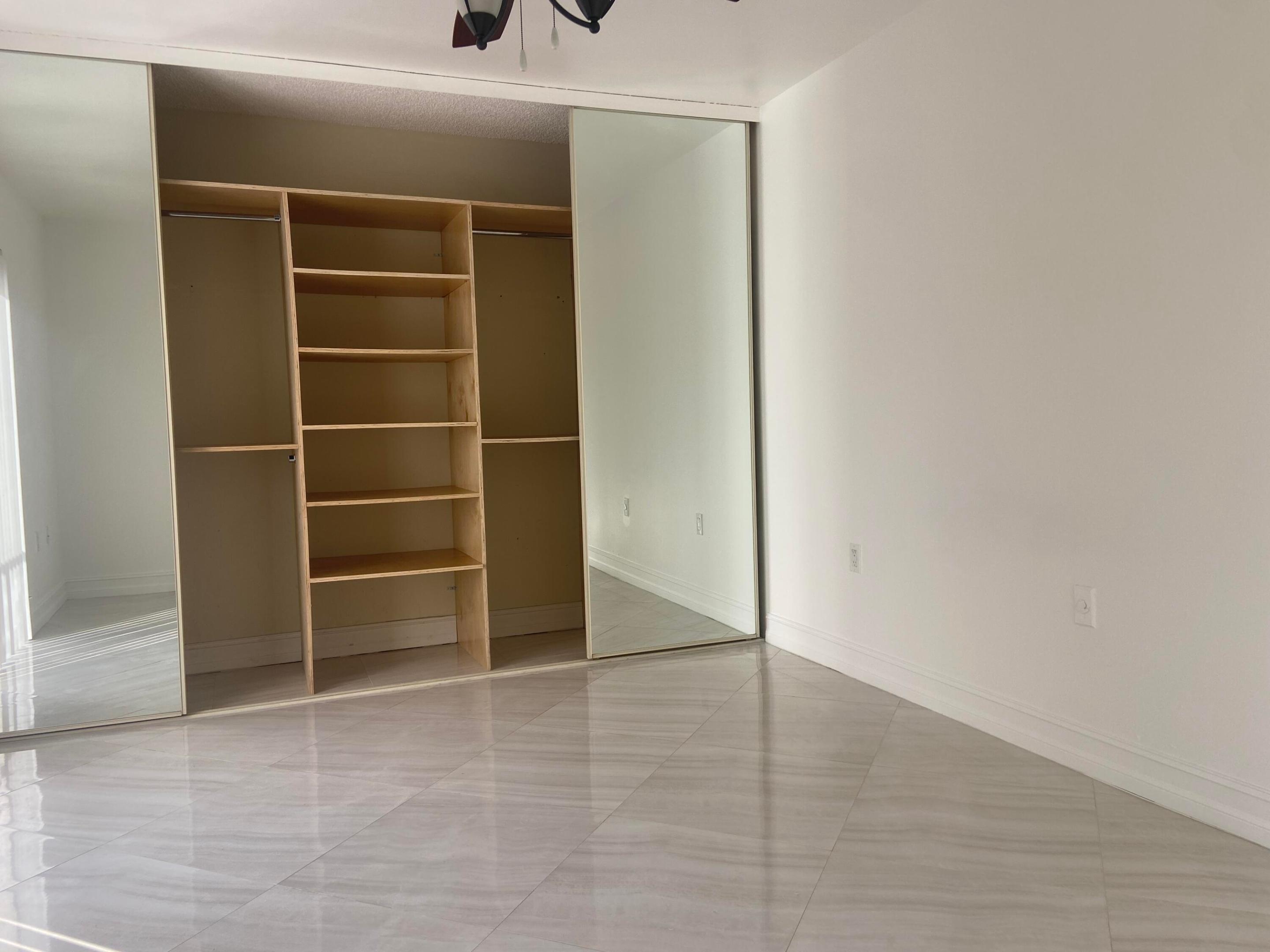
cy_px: 476
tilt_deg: -2.9
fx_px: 954
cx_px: 635
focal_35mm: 26
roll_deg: +1.1
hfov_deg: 67.3
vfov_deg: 53.1
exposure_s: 1/132
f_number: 1.8
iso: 32
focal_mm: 4.25
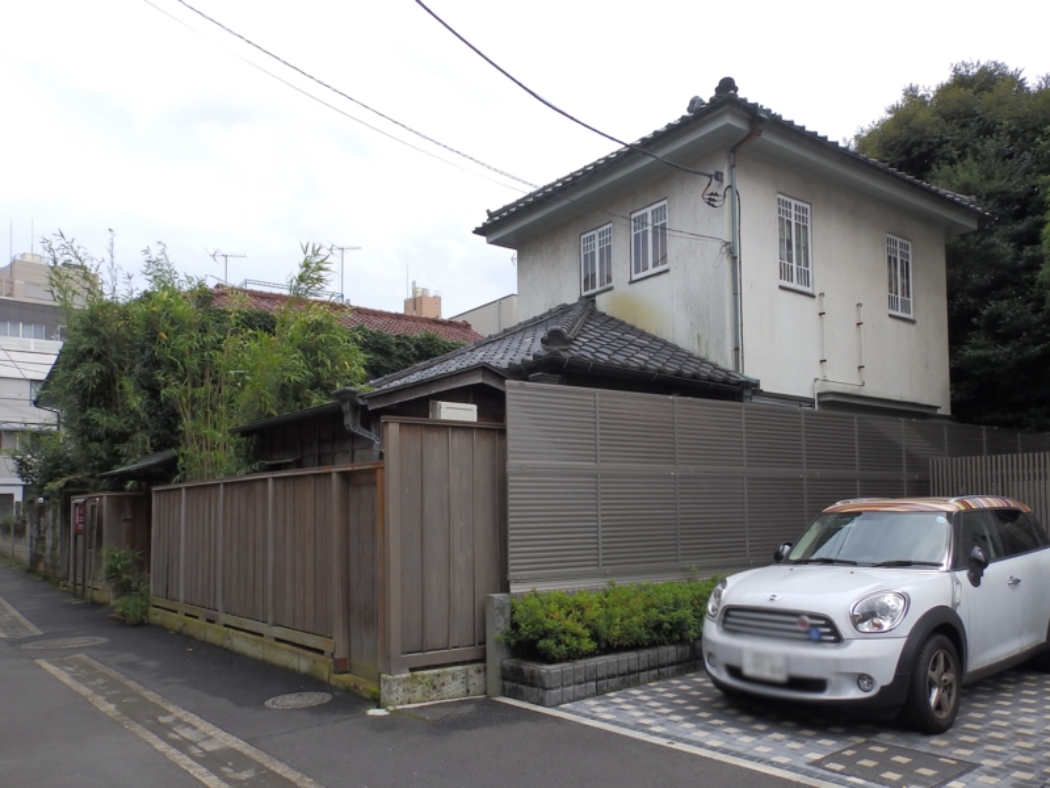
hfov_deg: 76.4
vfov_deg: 61.1
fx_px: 667
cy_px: 394
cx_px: 525
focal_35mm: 22
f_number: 4.5
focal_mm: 4
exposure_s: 1/500
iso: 80
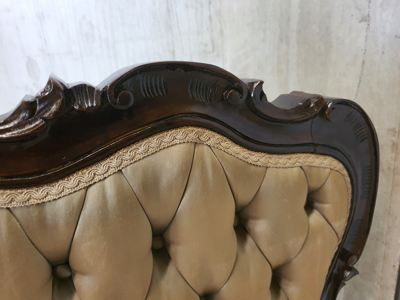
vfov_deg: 53.1
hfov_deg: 67.3
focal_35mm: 26
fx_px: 300
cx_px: 200
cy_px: 150
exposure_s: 1/50
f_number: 1.5
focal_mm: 4.3
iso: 400
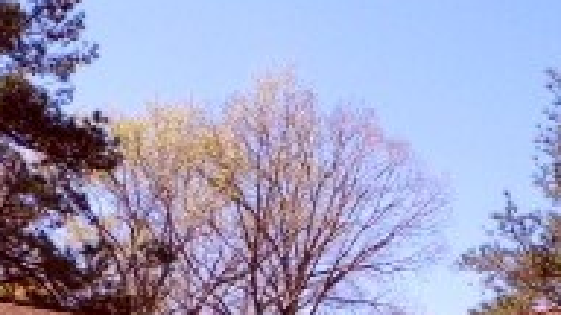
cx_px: 295
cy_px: 592
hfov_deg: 23.4
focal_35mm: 91
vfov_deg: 12.1
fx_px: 1354
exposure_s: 1/693
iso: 100
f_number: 3.1
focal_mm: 4.46
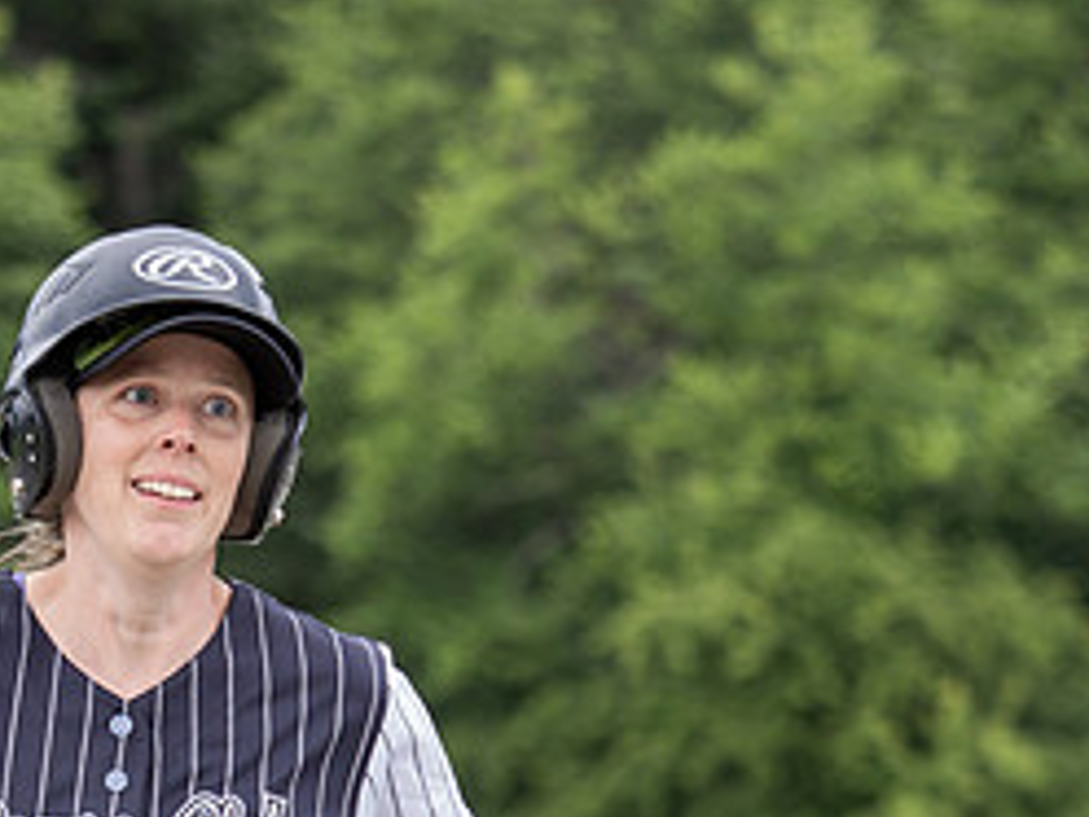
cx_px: 141
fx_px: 12049
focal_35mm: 383
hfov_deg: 5.2
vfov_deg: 3.9
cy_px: 885
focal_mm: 82
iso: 1600
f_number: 2.8
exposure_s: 1/1600
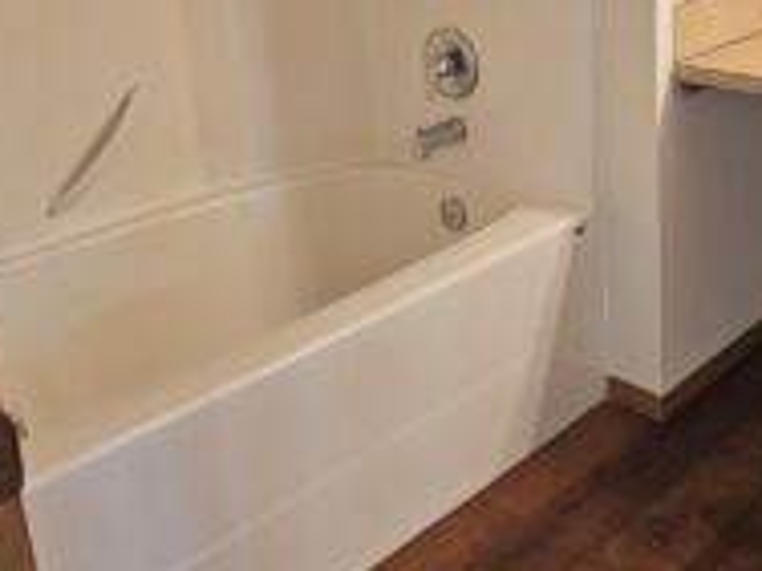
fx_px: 1079
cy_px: 150
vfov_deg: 29.3
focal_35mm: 49
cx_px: 653
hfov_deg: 37.0
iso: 500
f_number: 1.7
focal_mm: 6.3
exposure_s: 1/120
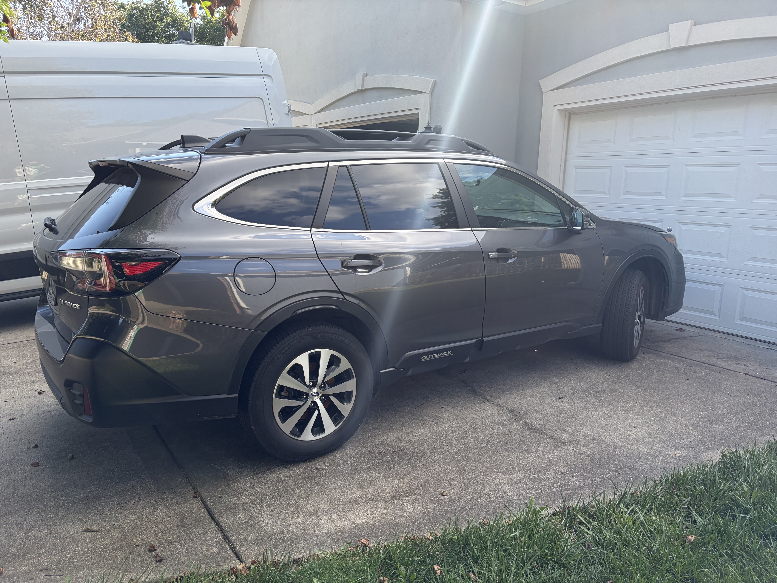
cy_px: 292
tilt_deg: -8.9
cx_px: 388
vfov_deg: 53.1
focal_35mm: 26
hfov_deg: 67.3
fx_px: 584
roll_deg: -1.4
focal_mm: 5.96
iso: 50
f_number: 1.6
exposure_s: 1/660
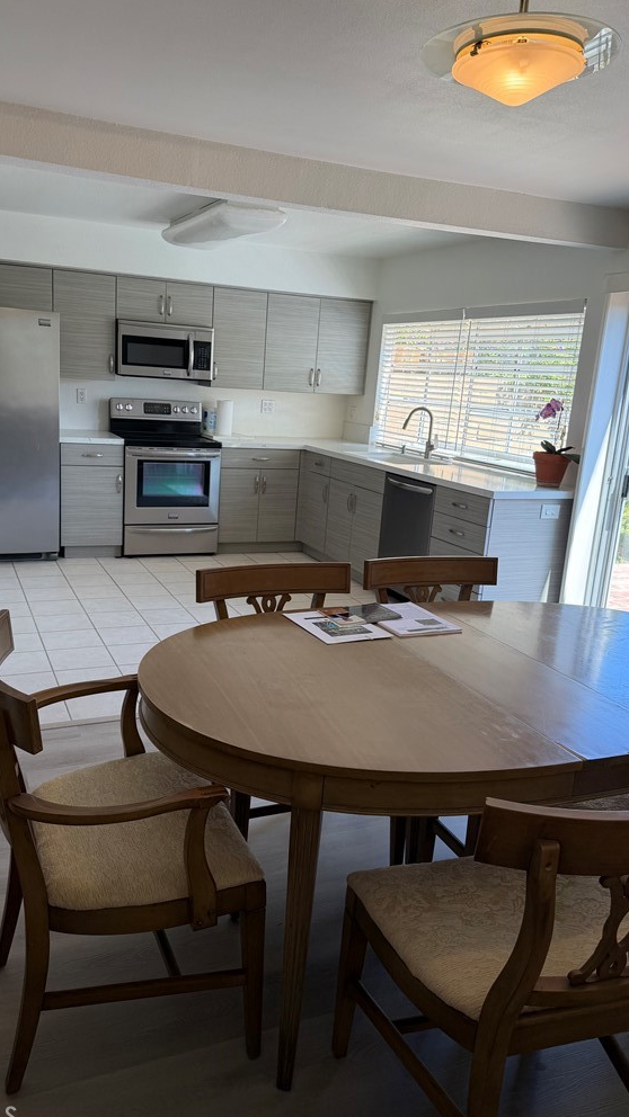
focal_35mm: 27
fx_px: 801
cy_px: 556
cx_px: 284
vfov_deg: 69.9
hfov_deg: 42.8
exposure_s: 1/201
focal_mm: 6.76
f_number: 1.78
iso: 80
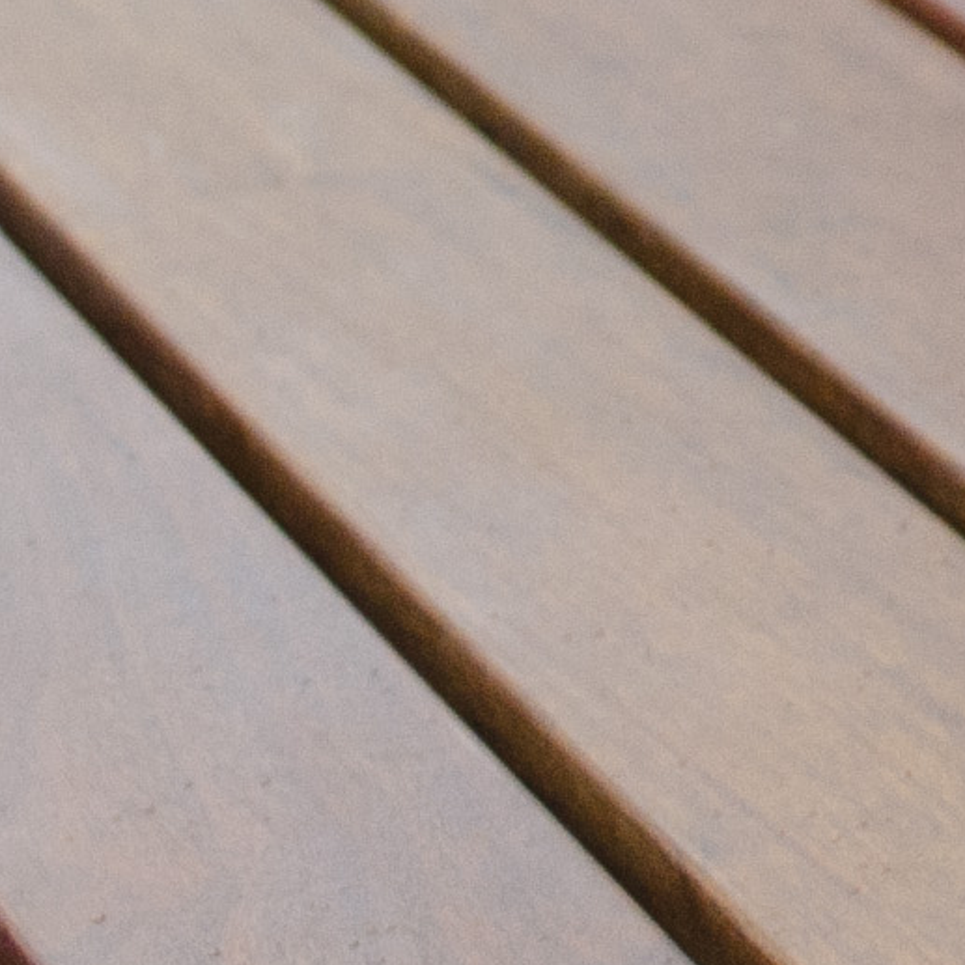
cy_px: -269
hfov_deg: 5.8
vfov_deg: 6.0
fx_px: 9178
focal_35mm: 291
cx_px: 2061
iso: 400
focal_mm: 24
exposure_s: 1/80
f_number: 4.5
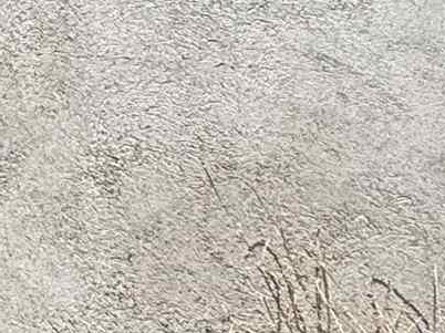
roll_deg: -1.3
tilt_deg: +7.2
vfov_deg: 12.1
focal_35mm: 107
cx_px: -656
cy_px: -354
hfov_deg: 13.2
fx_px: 1375
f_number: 2.2
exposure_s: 1/1795
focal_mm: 2.22
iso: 50
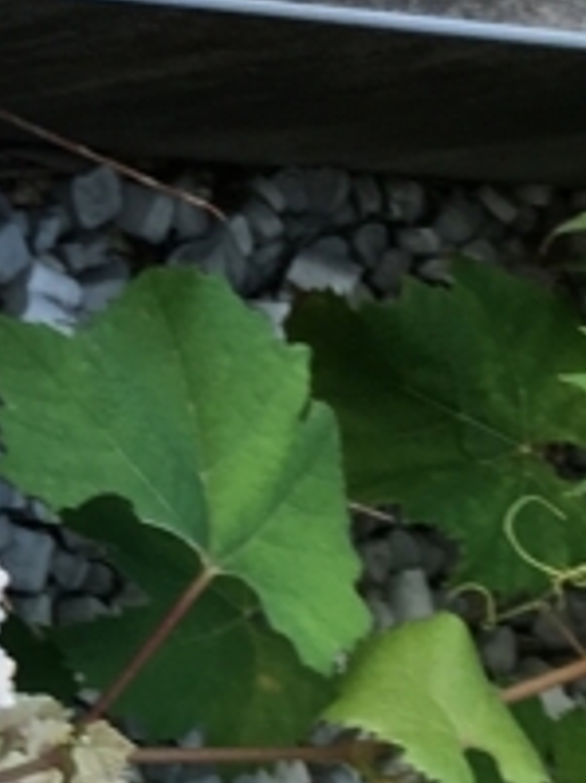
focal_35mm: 149
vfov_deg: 13.2
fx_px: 3367
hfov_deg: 8.8
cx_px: -916
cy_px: 519
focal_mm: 4.15
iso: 25
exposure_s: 1/60
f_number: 2.2
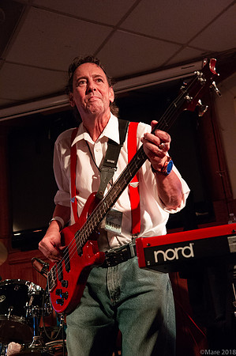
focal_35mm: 45
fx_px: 443
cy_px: 178
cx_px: 118
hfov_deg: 29.8
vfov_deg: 43.6
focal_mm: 45
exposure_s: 1/125
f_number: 6.3
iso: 6400
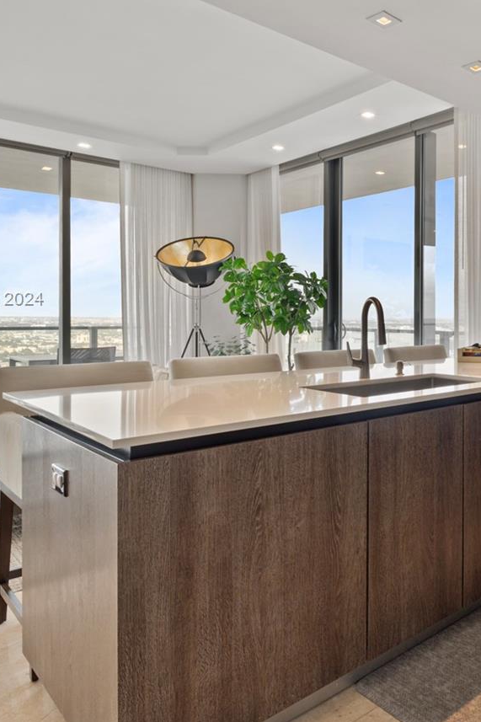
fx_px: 561
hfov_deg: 42.0
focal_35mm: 28
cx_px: 447
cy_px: 300
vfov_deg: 65.0
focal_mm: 10
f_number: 9
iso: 100
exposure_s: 1
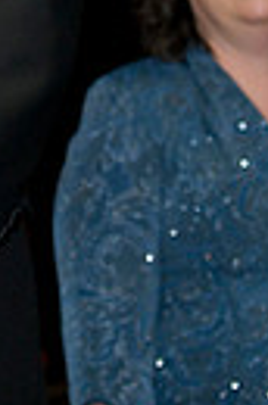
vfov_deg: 6.5
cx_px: 19
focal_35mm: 313
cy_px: -184
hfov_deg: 4.4
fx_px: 3514
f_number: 2.8
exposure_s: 1/100
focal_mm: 70
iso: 640
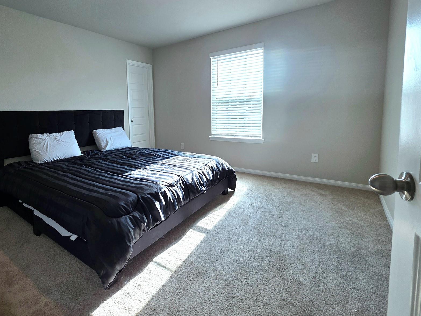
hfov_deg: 89.8
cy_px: 133
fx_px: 207
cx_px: 168
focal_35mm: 17
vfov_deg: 74.3
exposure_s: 1/120
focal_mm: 2.2
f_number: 1.9
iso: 80
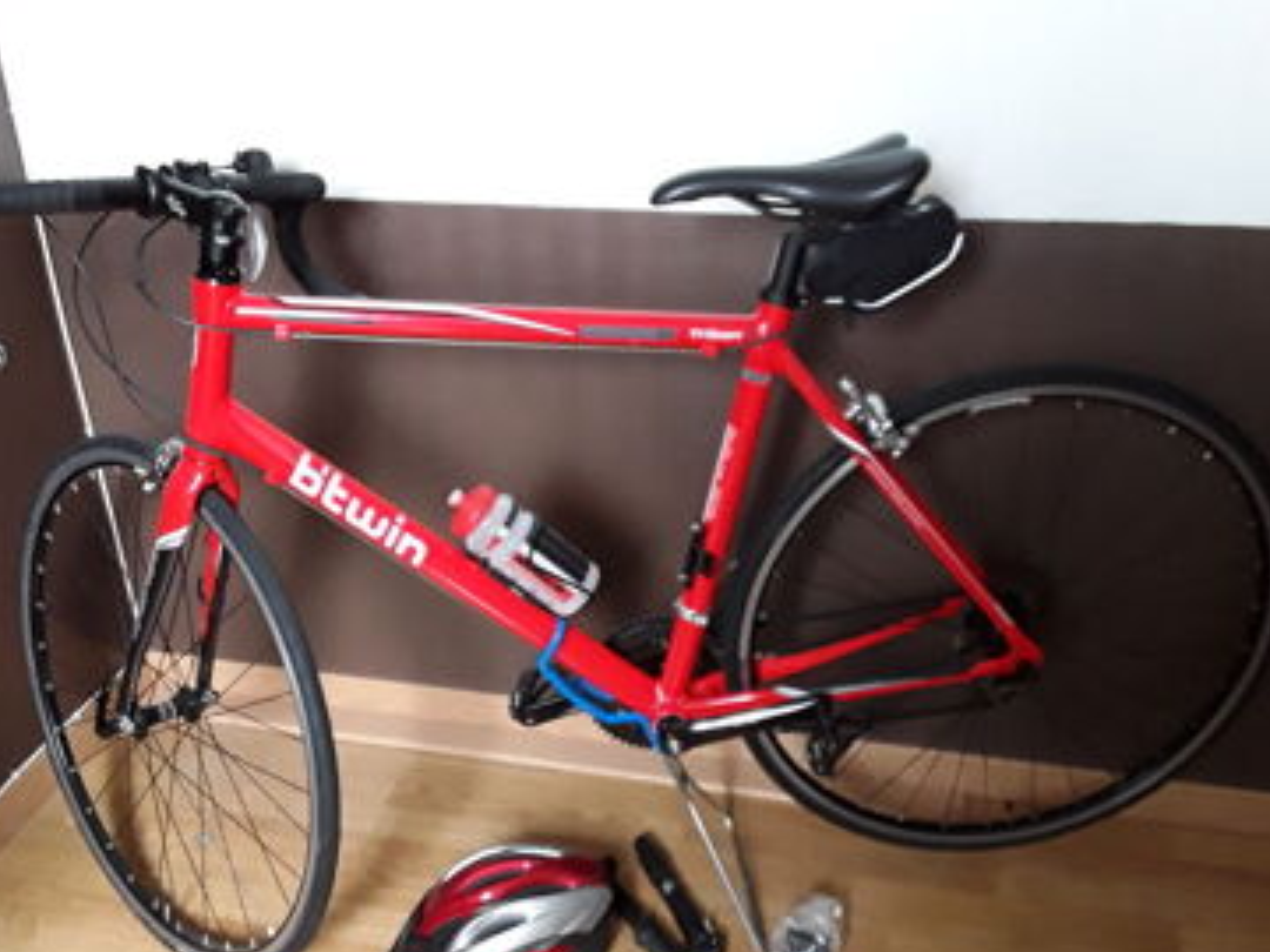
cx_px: 593
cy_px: 564
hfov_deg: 51.3
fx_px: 1321
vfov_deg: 39.5
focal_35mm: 36
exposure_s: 1/17
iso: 160
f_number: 1.9
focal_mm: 2.91
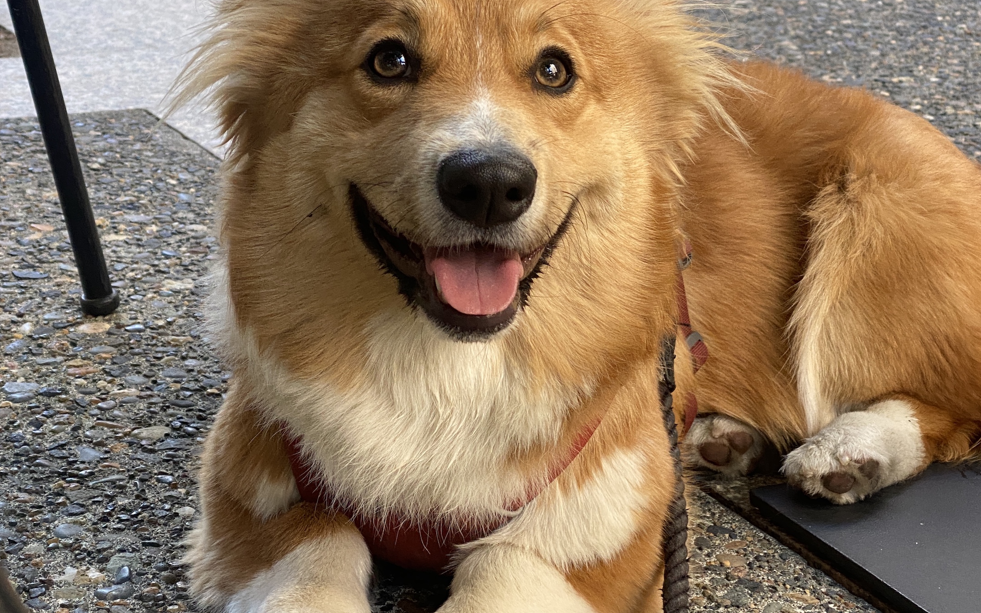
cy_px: 193
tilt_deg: -18.0
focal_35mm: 74
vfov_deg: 17.6
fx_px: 1979
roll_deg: +0.2
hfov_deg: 27.8
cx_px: 491
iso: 100
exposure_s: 1/121
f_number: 2
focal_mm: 6
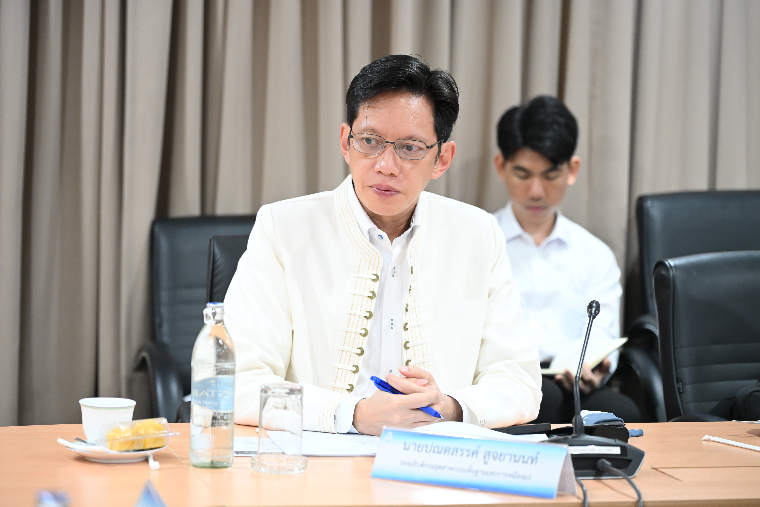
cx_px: 380
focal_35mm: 120
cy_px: 254
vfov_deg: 11.4
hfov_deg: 17.1
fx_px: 2533
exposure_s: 1/60
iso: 3200
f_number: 4
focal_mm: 120
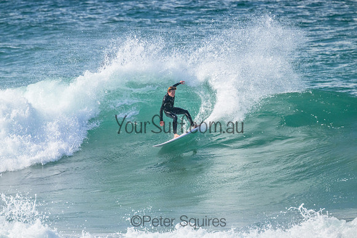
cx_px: 178
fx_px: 7935
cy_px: 119
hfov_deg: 2.6
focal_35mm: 800
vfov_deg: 1.7
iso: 2800
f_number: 11
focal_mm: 800
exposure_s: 1/1600
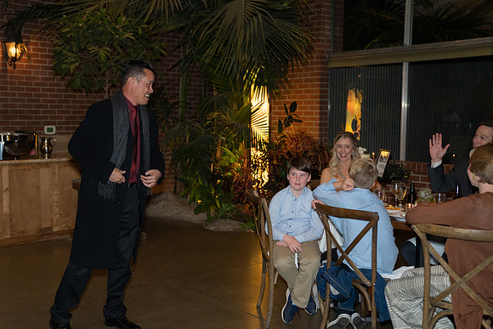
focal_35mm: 45
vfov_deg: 29.9
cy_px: 164
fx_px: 616
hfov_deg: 43.6
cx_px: 246
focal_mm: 45
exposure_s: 1/125
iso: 2000
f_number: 2.8
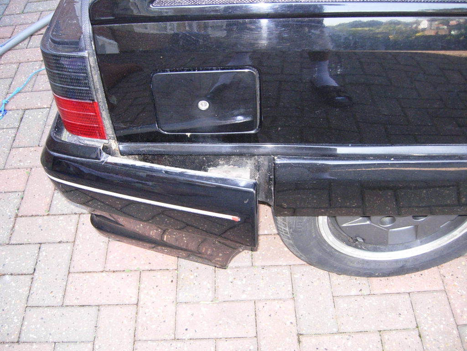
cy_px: 176
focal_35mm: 36
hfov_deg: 51.4
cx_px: 234
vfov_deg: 39.7
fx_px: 486
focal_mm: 7.5
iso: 200
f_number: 2.7
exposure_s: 1/128
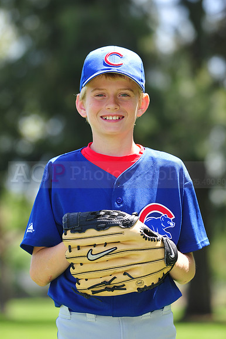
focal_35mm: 200
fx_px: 1885
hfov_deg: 6.9
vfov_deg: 10.3
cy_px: 170
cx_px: 113
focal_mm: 200
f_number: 5.6
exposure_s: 1/250
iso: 200
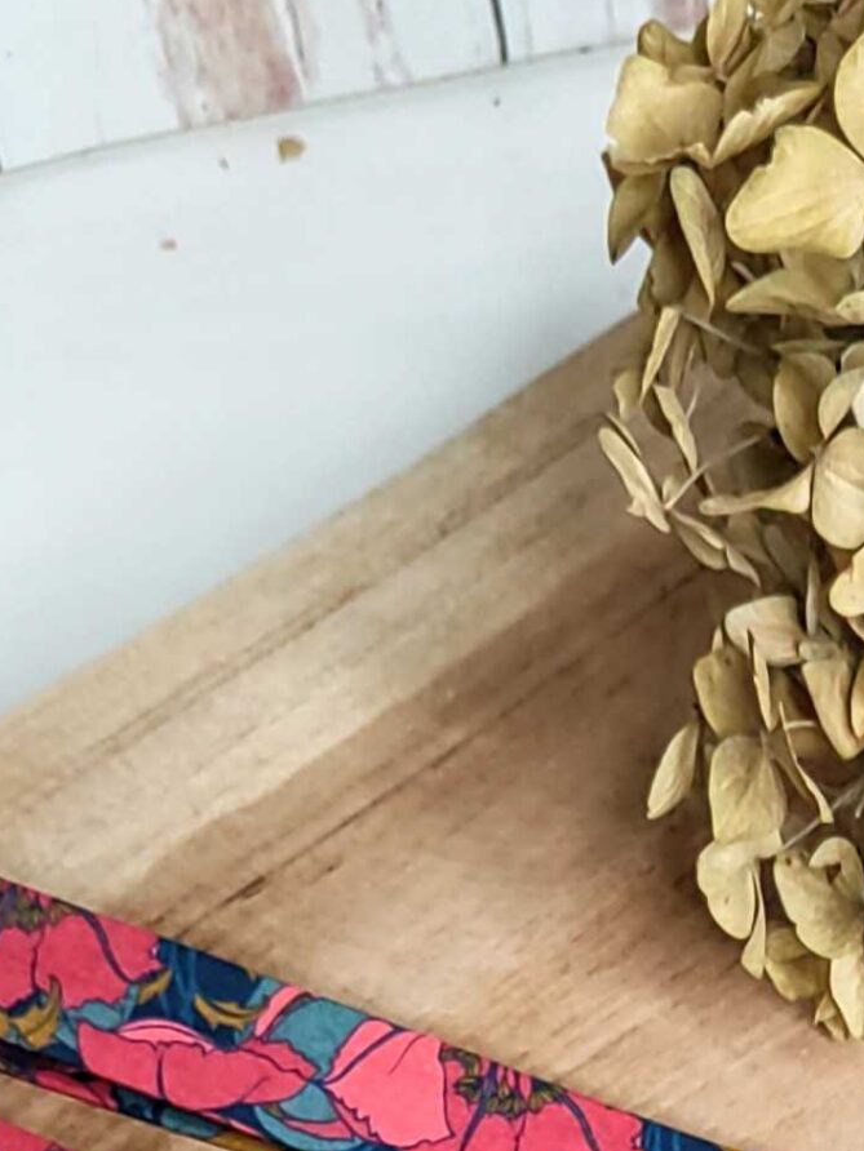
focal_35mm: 66
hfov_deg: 20.2
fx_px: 2196
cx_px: 1147
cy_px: 1272
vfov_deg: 26.9
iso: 314
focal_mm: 5.59
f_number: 1.88
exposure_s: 1/100
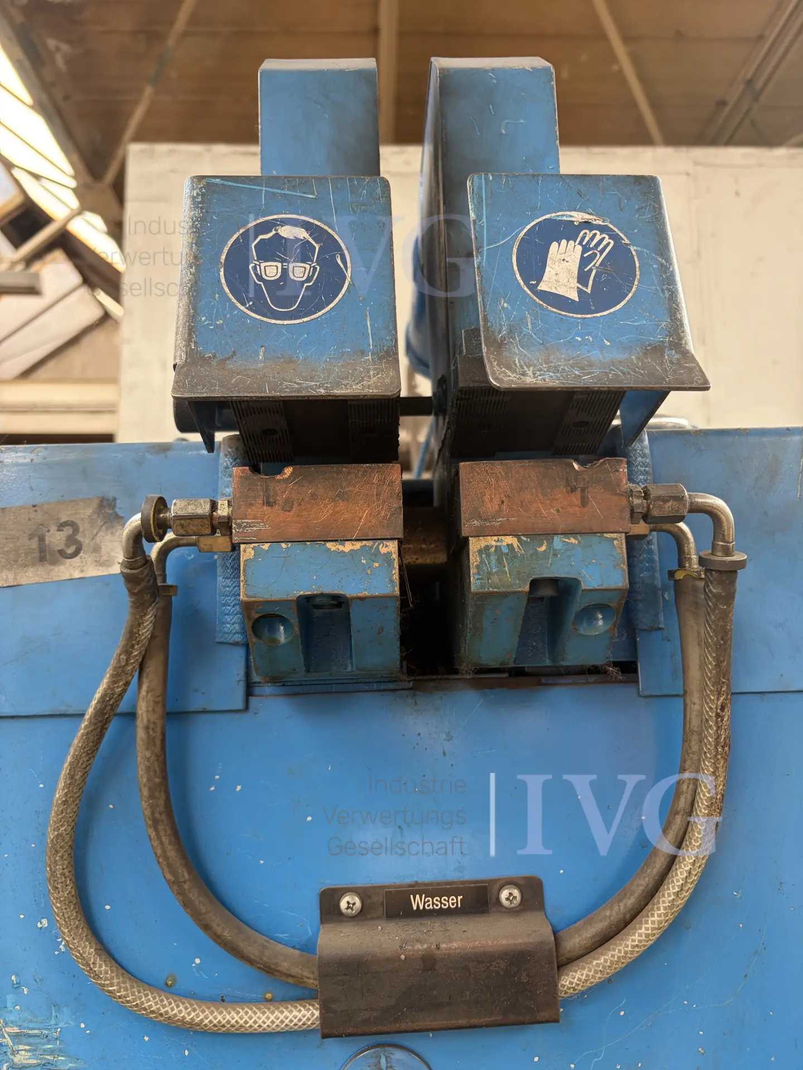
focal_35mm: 26
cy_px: 535
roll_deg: +0.8
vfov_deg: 67.3
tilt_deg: +8.3
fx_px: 804
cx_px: 402
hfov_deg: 53.1
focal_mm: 5.96
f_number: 1.6
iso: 80
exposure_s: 1/121
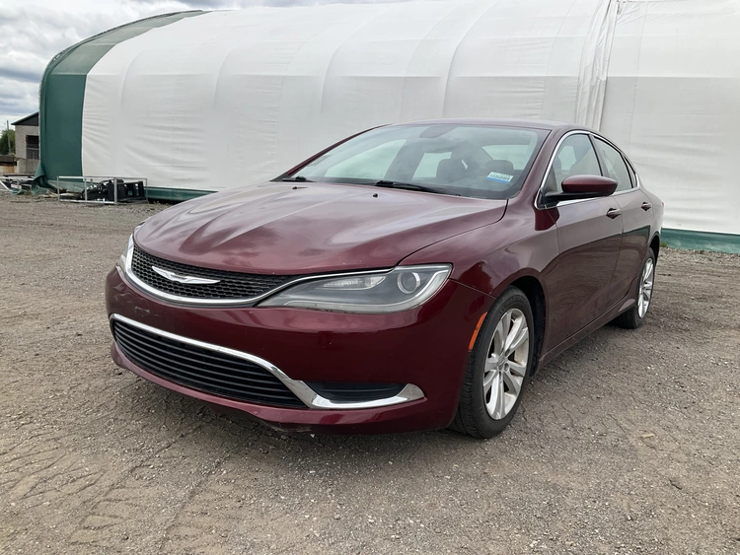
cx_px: 370
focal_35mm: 29
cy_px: 278
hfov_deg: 61.6
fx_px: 620
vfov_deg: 48.3
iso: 25
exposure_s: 1/1786
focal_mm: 3
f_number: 1.8
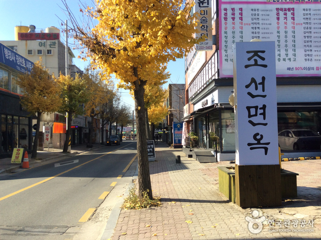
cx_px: 160
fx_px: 306
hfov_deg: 55.4
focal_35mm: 33
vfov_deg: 42.8
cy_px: 120
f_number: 2.4
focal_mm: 3.3
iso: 32
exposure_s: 1/880
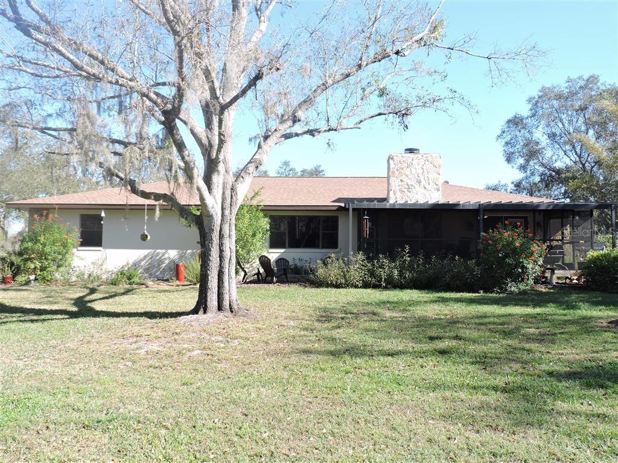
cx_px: 309
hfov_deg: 55.4
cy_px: 232
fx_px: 589
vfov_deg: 42.9
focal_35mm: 33
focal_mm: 5.9
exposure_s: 1/320
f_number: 3.2
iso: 100
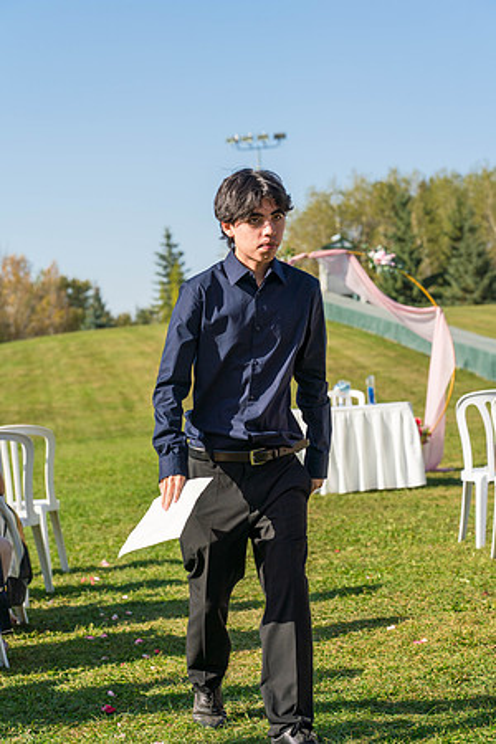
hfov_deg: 17.3
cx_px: 248
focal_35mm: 79
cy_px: 372
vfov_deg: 25.7
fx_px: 1633
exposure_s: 1/1000
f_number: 5
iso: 250
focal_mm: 79
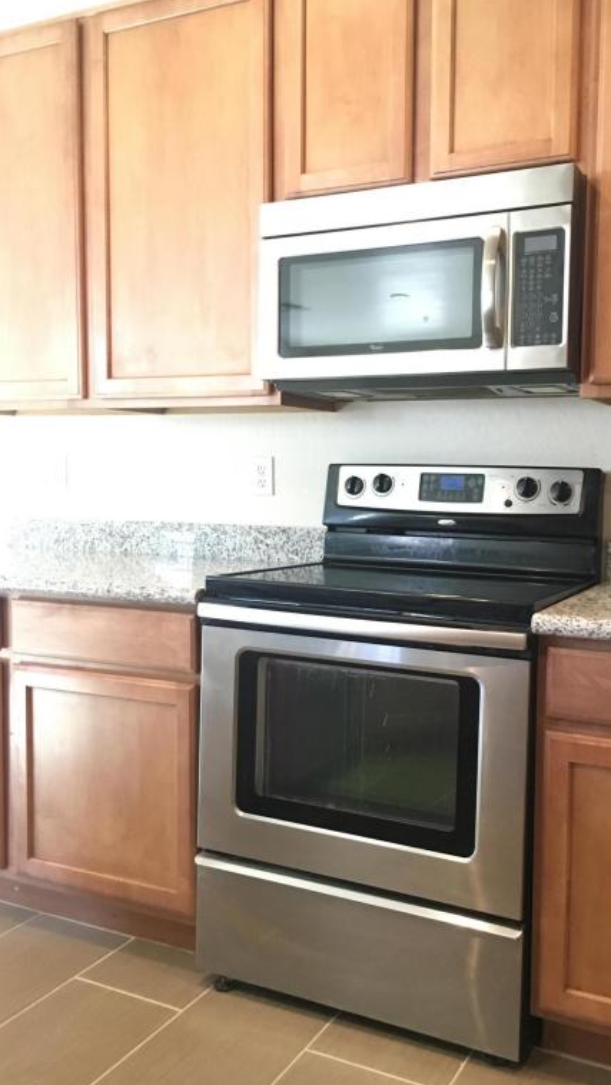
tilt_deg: -4.4
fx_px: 921
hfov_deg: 36.5
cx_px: 376
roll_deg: -0.5
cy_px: 542
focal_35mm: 32
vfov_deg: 61.0
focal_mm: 4.15
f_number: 2.2
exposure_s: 1/15
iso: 250
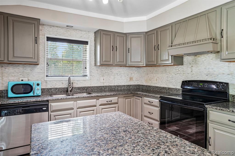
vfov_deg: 57.2
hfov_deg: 78.6
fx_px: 144
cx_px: 118
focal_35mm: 22
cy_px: 78
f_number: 8
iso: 400
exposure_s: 1/5
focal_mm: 22
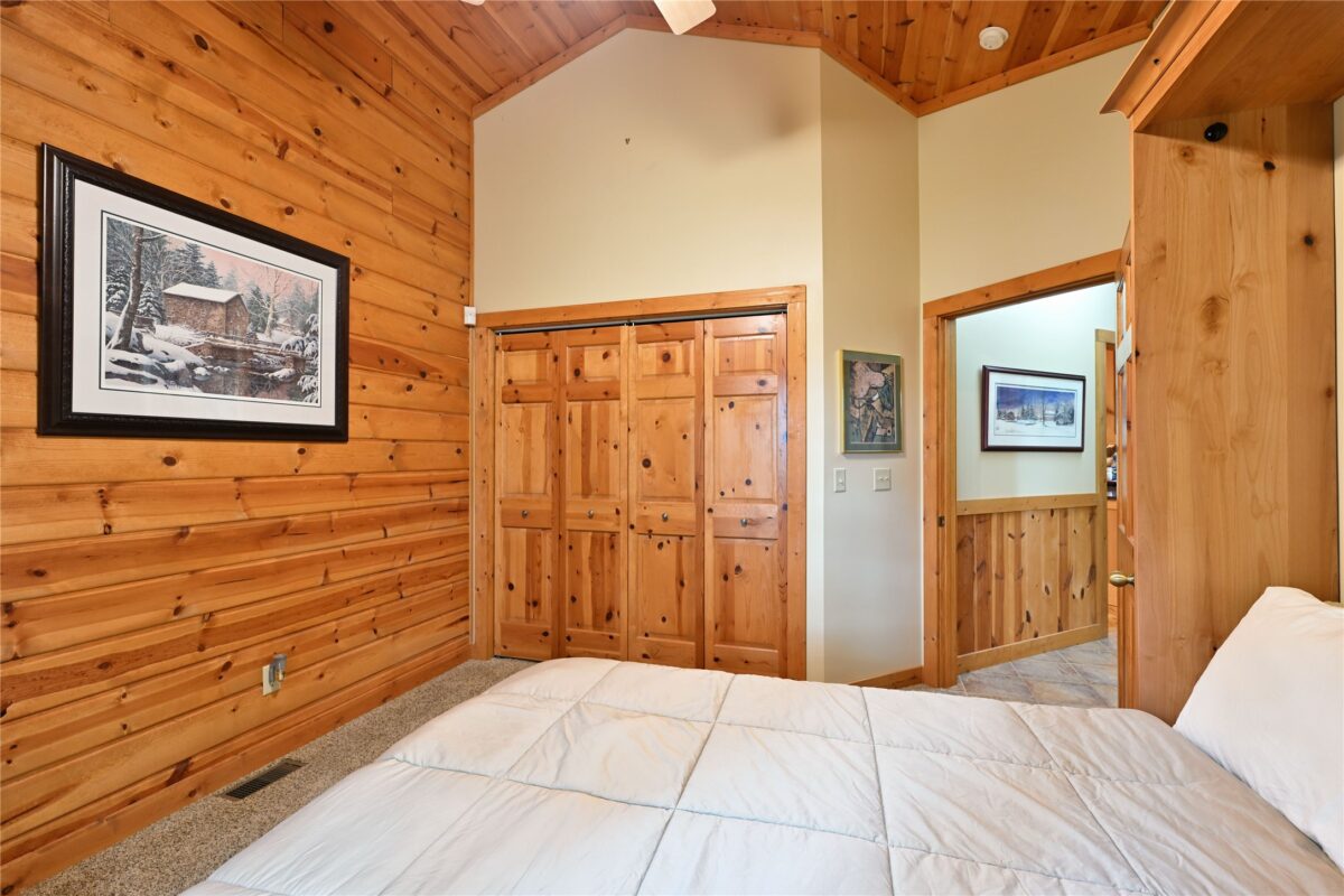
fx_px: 597
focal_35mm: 16
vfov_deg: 73.7
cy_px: 448
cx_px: 672
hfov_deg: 96.7
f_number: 5.6
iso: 400
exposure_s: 1/8
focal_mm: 16
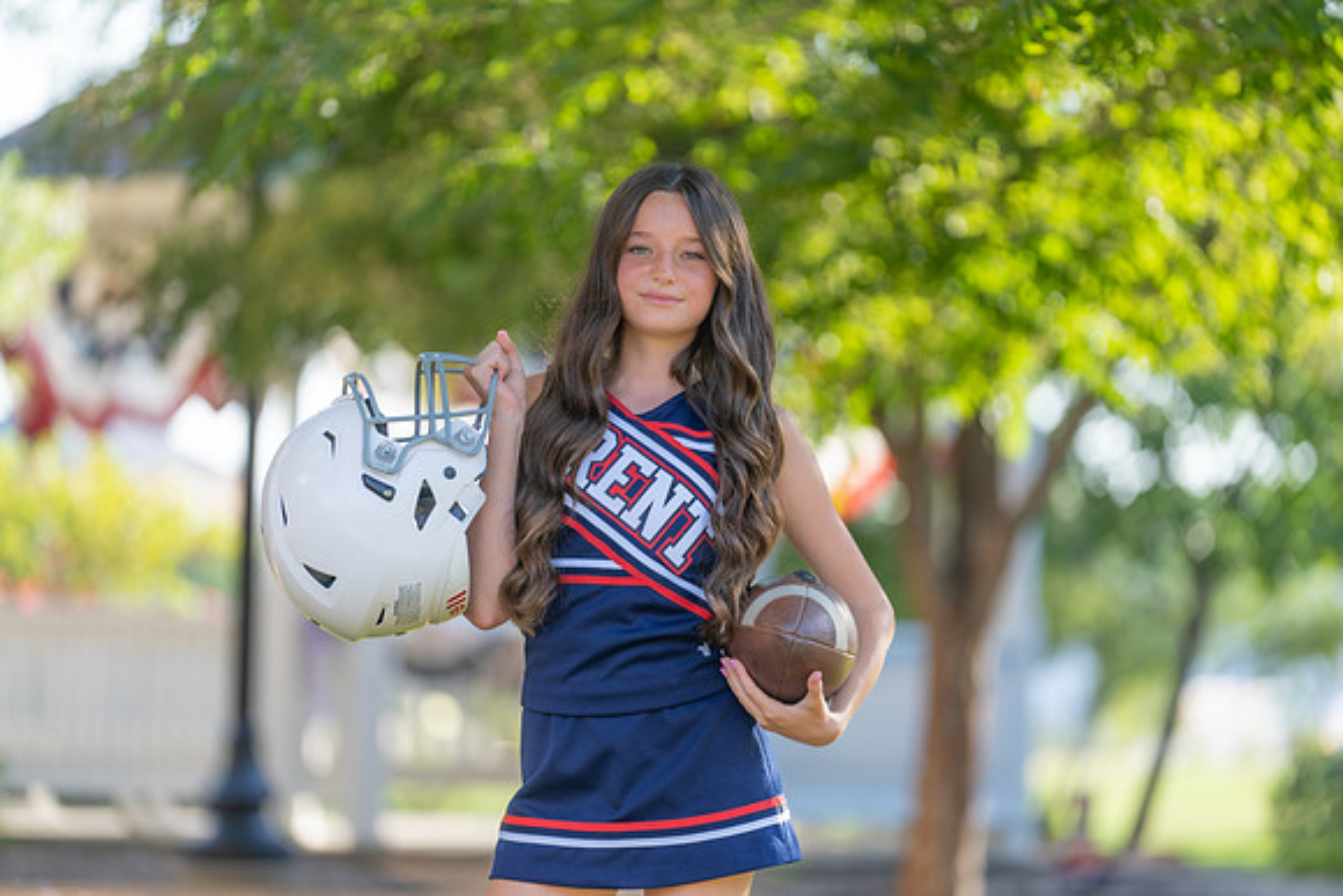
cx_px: 672
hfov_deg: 11.5
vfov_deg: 7.7
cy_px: 448
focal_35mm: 178
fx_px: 6642
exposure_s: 1/320
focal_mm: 178
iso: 100
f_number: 2.8
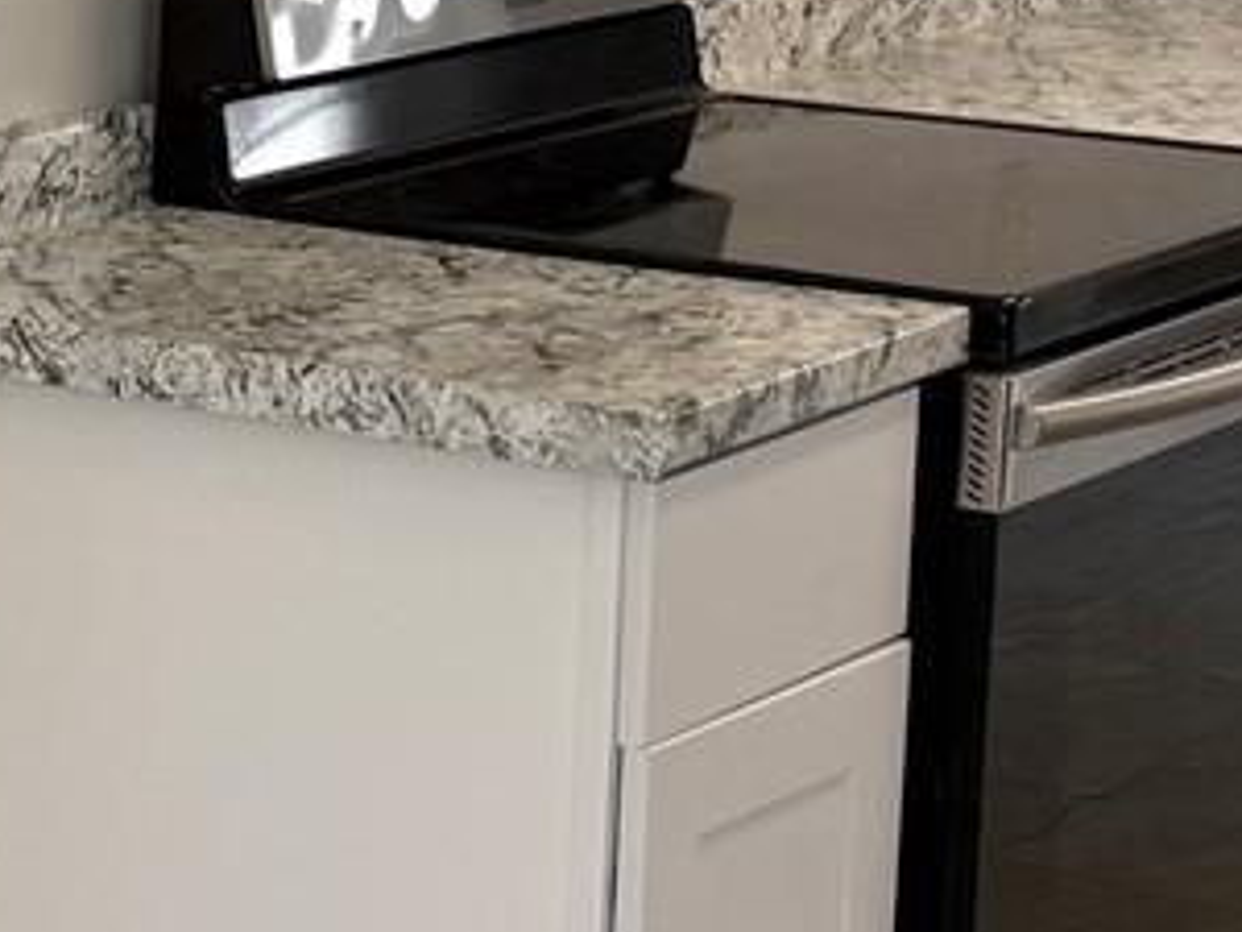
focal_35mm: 128
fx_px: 4593
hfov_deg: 13.3
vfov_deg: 11.5
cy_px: 170
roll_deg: +0.7
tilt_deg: -8.4
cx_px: -1250
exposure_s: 1/481
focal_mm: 6.76
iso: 100
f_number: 1.78
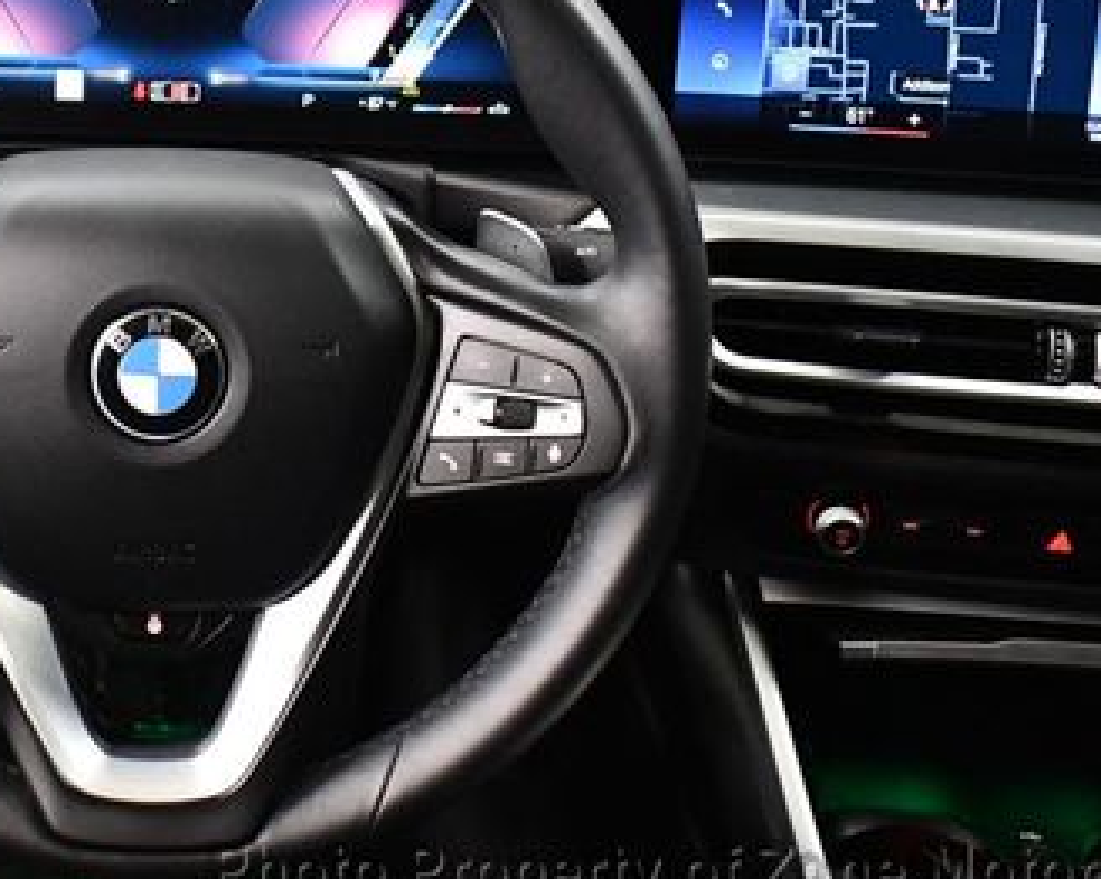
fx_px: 2149
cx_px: 168
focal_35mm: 66
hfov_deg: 27.9
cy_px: 215
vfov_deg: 22.9
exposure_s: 1/80
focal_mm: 18
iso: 3200
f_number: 3.5
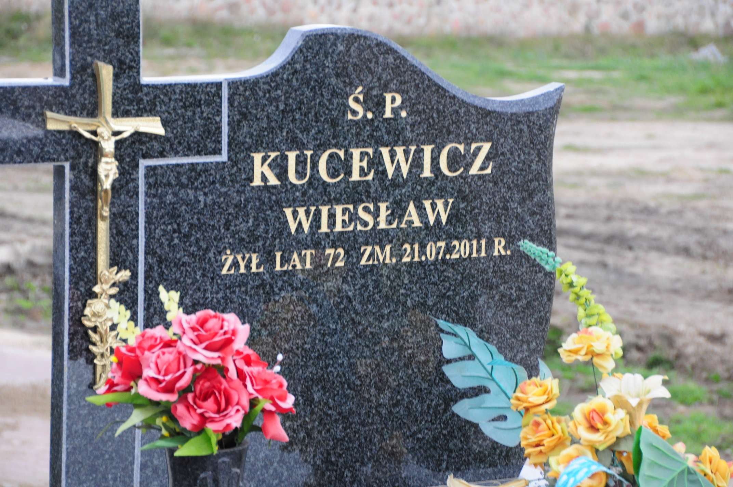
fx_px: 2898
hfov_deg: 14.4
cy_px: 244
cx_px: 366
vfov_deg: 9.6
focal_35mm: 142
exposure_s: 1/160
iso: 800
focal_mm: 95
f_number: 7.1
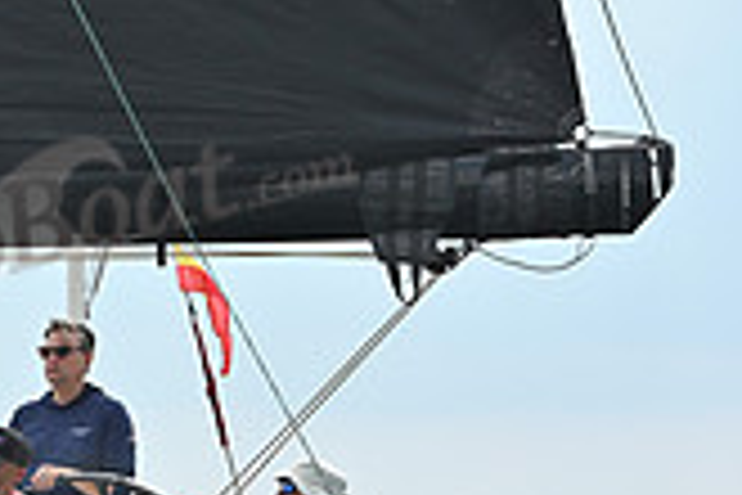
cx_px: -508
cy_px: 529
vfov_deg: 3.5
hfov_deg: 5.2
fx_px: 8120
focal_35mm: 394
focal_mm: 112
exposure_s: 1/1600
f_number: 6.3
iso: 320
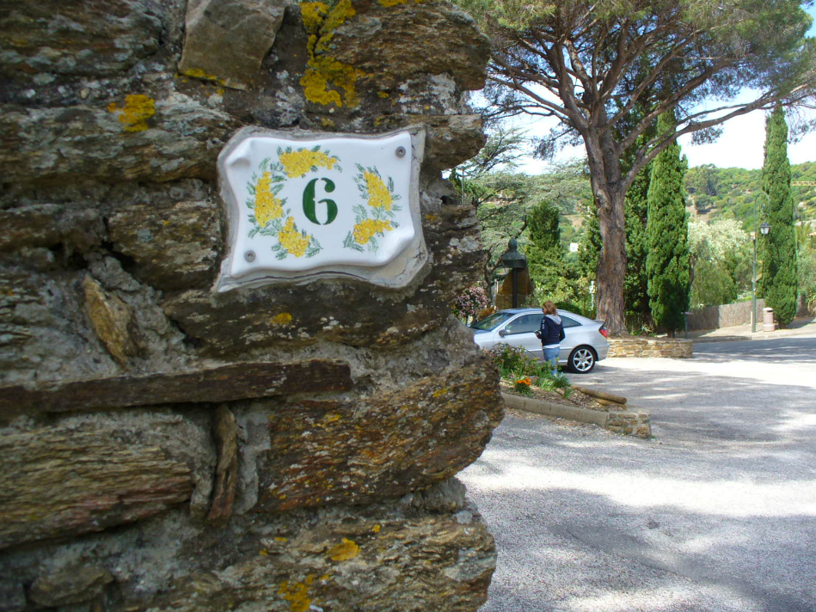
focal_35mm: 39
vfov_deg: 36.8
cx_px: 419
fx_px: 919
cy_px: 291
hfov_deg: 47.9
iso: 64
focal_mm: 6.1
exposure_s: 1/400
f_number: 2.8
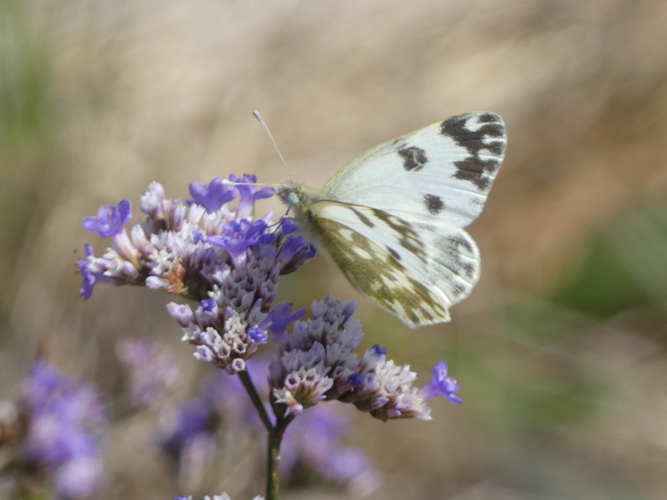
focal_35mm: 484
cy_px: 250
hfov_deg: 4.1
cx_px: 334
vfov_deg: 3.1
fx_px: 9327
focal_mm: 86.7
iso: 80
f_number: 5.6
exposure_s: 1/160
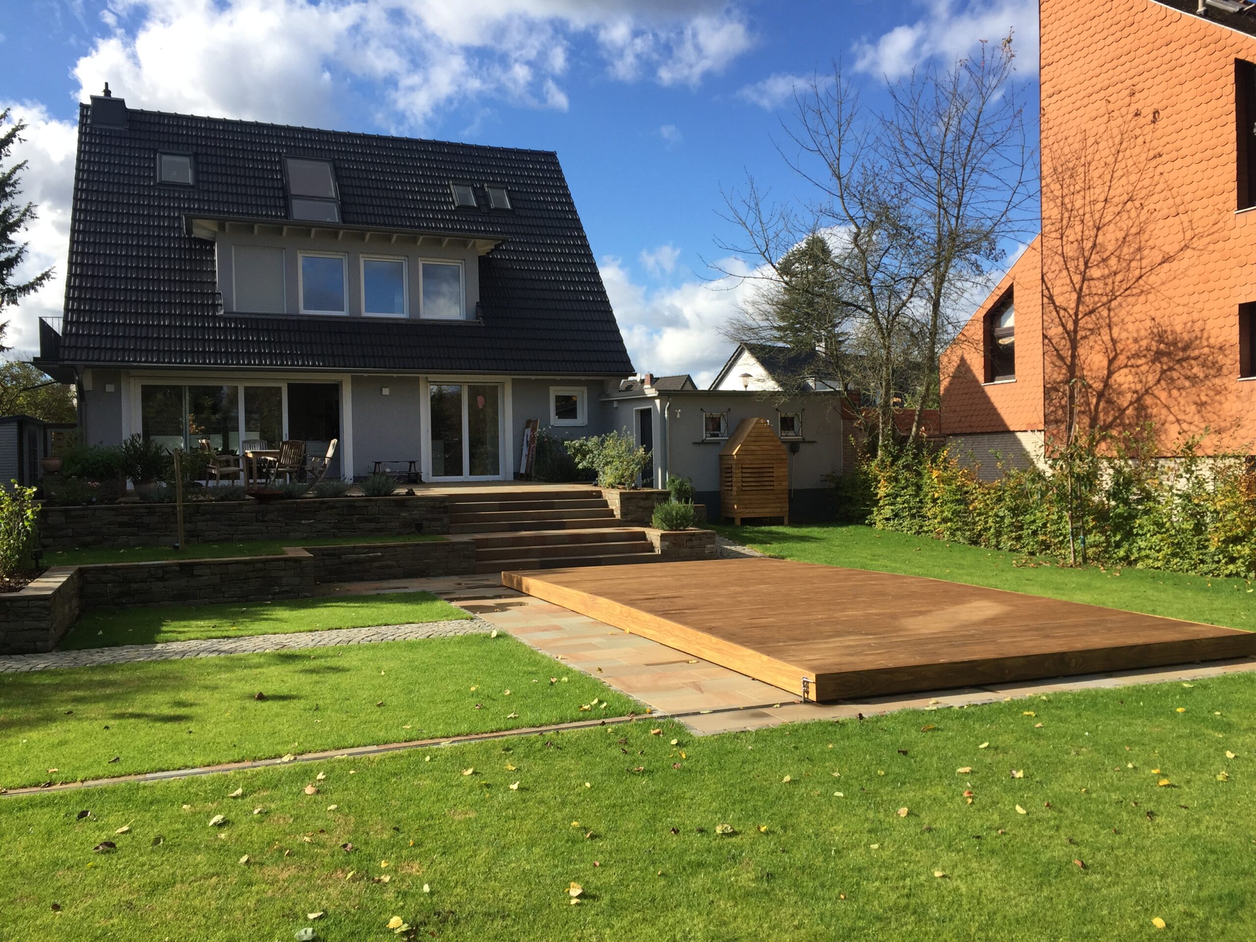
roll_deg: +1.0
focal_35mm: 29
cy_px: 471
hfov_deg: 61.7
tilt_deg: +1.0
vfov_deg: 48.2
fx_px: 1052
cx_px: 628
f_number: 2.2
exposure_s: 1/1412
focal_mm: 4.15
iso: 32
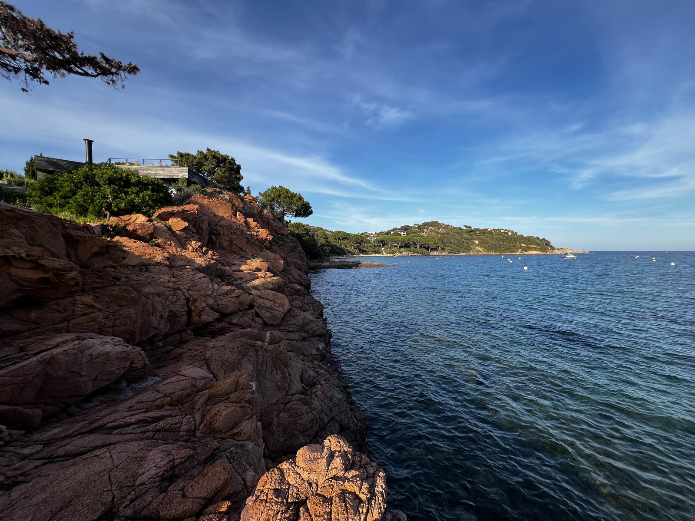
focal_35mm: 13
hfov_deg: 106.2
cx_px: 348
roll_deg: -0.1
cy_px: 260
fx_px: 261
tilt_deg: -1.4
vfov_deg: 89.9
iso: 32
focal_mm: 1.57
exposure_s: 1/1043
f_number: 1.8
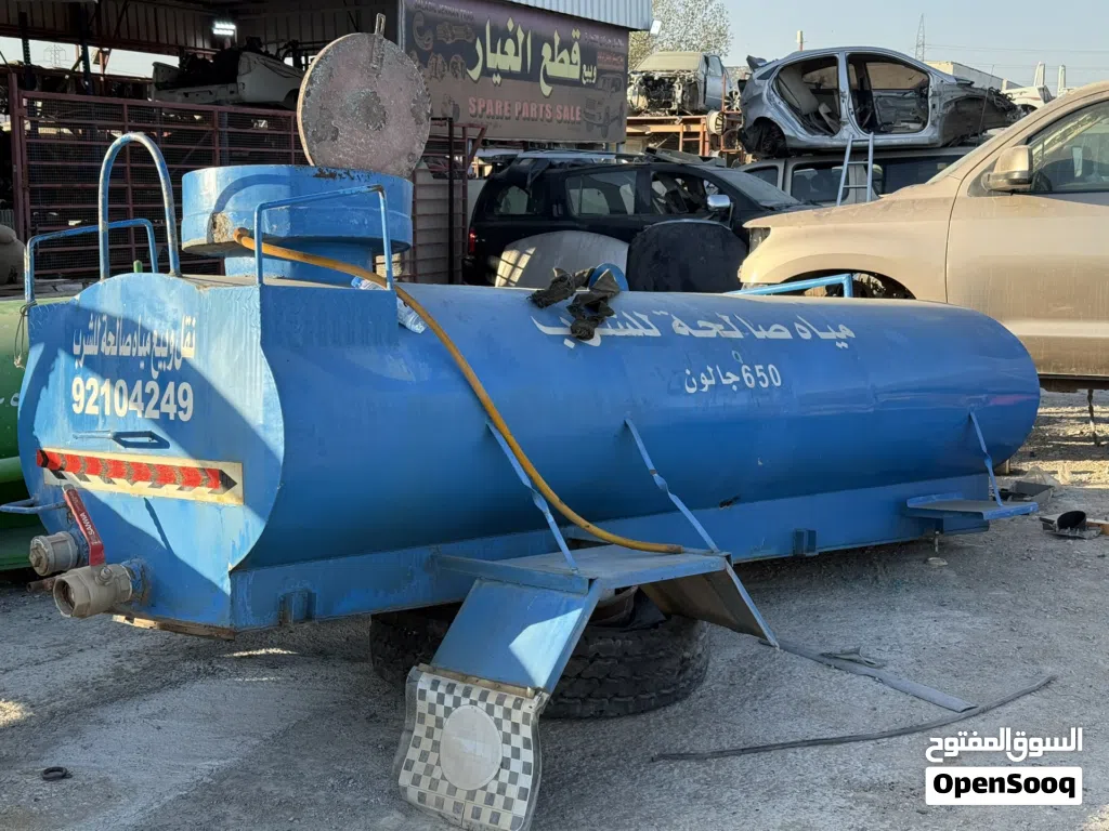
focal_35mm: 48
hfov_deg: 39.7
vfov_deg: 30.3
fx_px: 1538
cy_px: 416
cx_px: 554
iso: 100
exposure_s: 1/1185
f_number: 1.78
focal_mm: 6.76
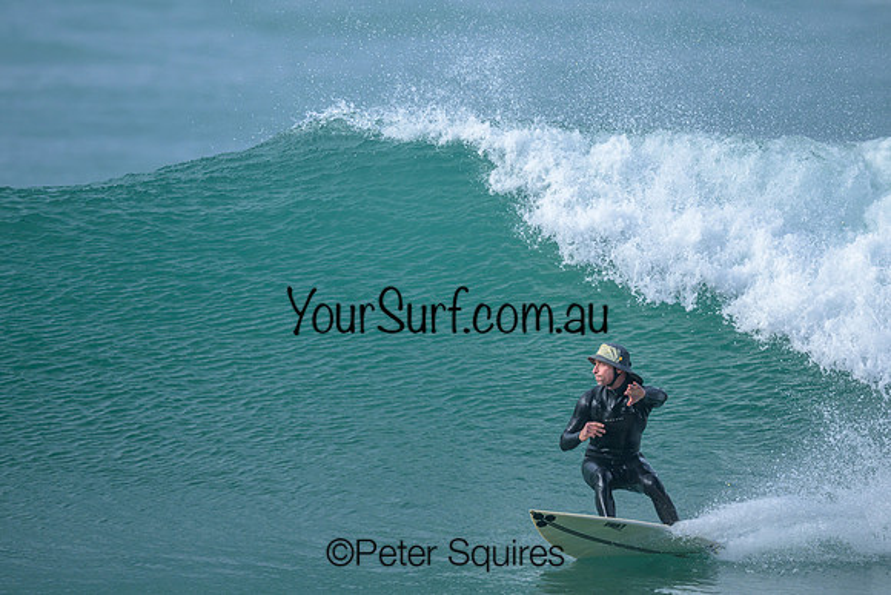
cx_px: 489
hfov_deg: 2.0
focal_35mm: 1017
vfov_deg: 1.4
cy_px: 217
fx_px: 25176
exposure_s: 1/2000
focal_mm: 800
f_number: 6.3
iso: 280
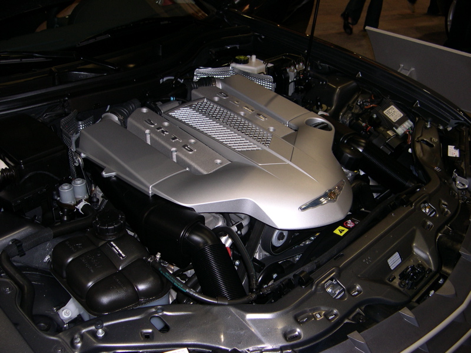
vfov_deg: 37.7
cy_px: 176
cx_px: 236
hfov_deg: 49.0
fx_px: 517
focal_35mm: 38
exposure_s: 1/60
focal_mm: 8
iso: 100
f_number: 2.8
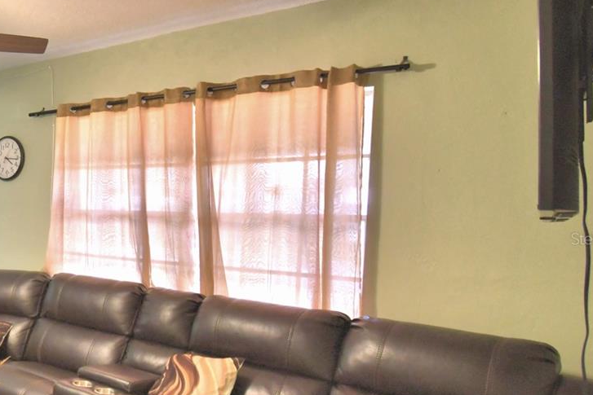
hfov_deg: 47.0
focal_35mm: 33
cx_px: -9
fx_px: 544
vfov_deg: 39.8
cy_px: 239
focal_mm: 10
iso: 640
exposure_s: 1/30
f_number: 4.5
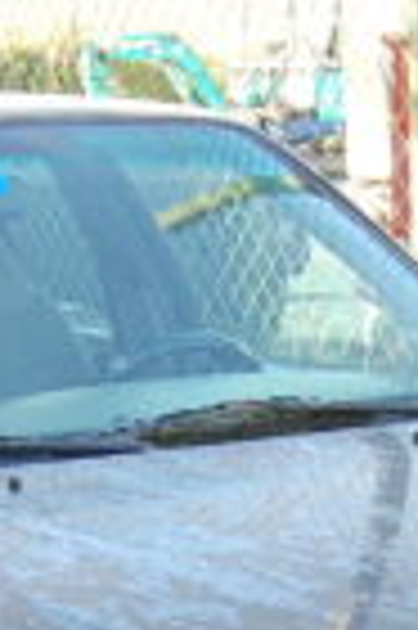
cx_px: 144
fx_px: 2427
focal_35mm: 139
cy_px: 706
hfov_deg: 9.8
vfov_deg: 14.4
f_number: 5.6
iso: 400
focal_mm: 26
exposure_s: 1/125
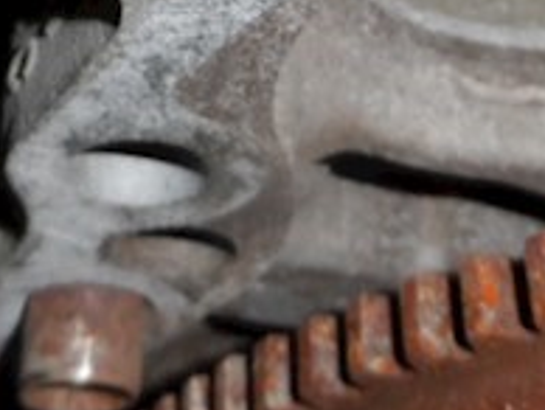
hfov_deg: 24.6
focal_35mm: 79
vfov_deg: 17.2
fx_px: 1245
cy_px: -166
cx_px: 346
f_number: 3.2
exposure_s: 1/30
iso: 100
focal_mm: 4
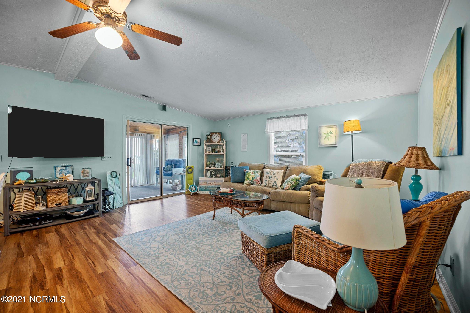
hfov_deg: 104.2
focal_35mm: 14
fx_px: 183
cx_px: 235
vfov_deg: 81.3
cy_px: 156
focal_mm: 14
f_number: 8
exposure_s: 1.6
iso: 100
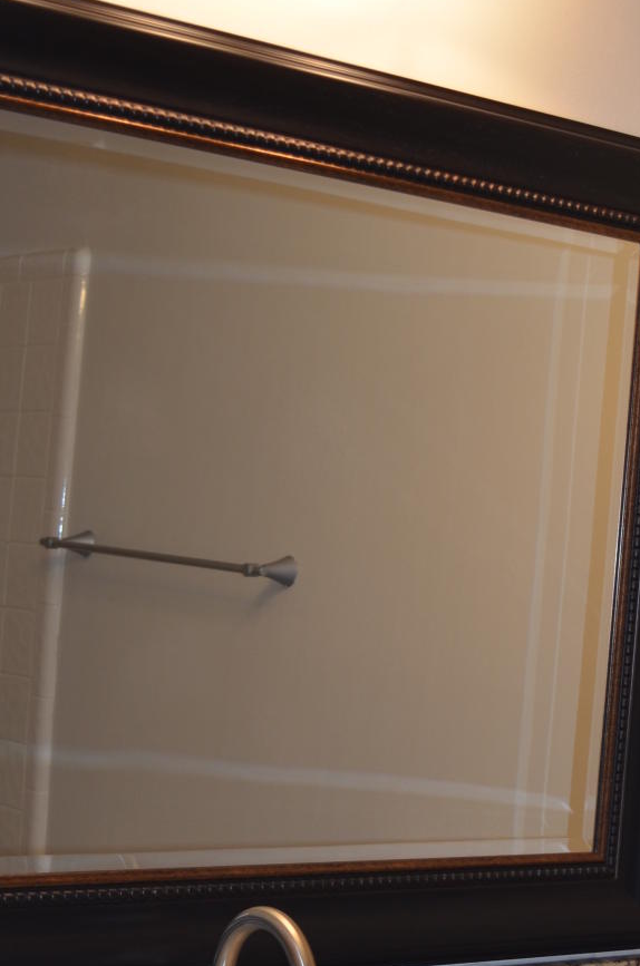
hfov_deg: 16.1
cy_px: 657
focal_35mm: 83
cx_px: 622
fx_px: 2224
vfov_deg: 24.4
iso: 200
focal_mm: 24
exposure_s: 1/125
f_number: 4
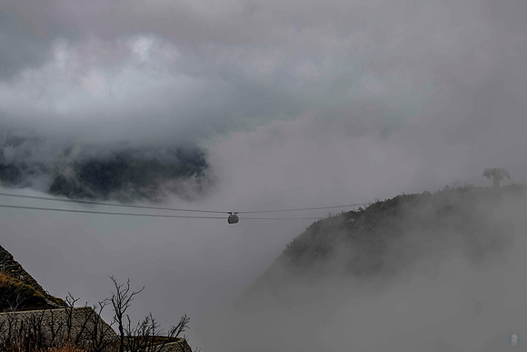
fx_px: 952
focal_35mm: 65
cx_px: 295
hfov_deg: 30.9
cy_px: 180
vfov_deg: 20.9
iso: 64
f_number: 5.6
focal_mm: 58
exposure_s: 1/125
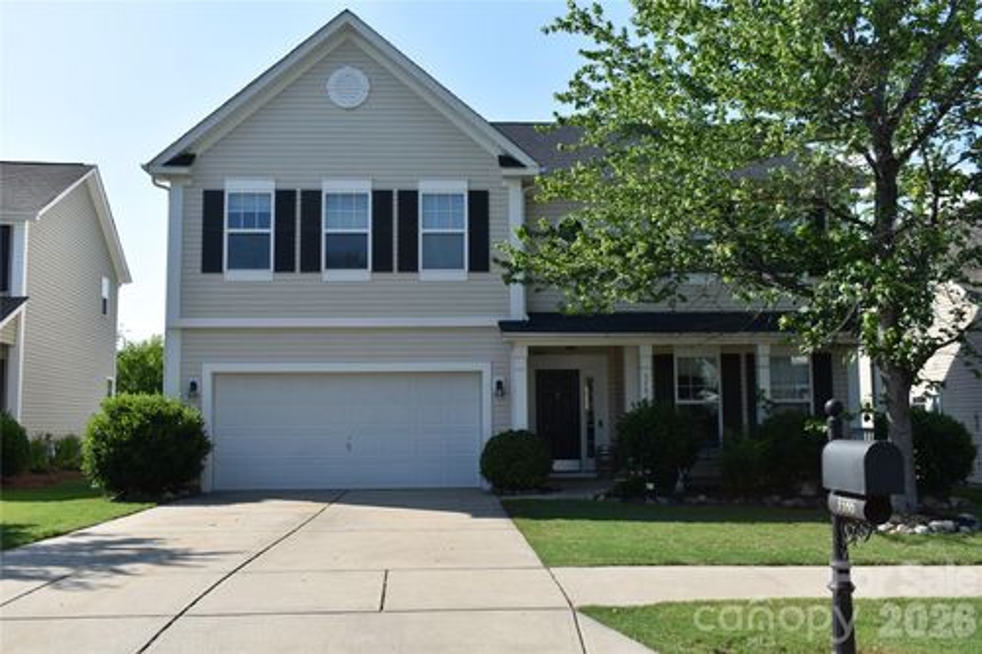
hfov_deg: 57.2
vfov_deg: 39.9
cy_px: 327
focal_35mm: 33
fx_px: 900
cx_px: 491
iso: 100
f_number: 8
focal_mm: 22
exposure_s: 1/250
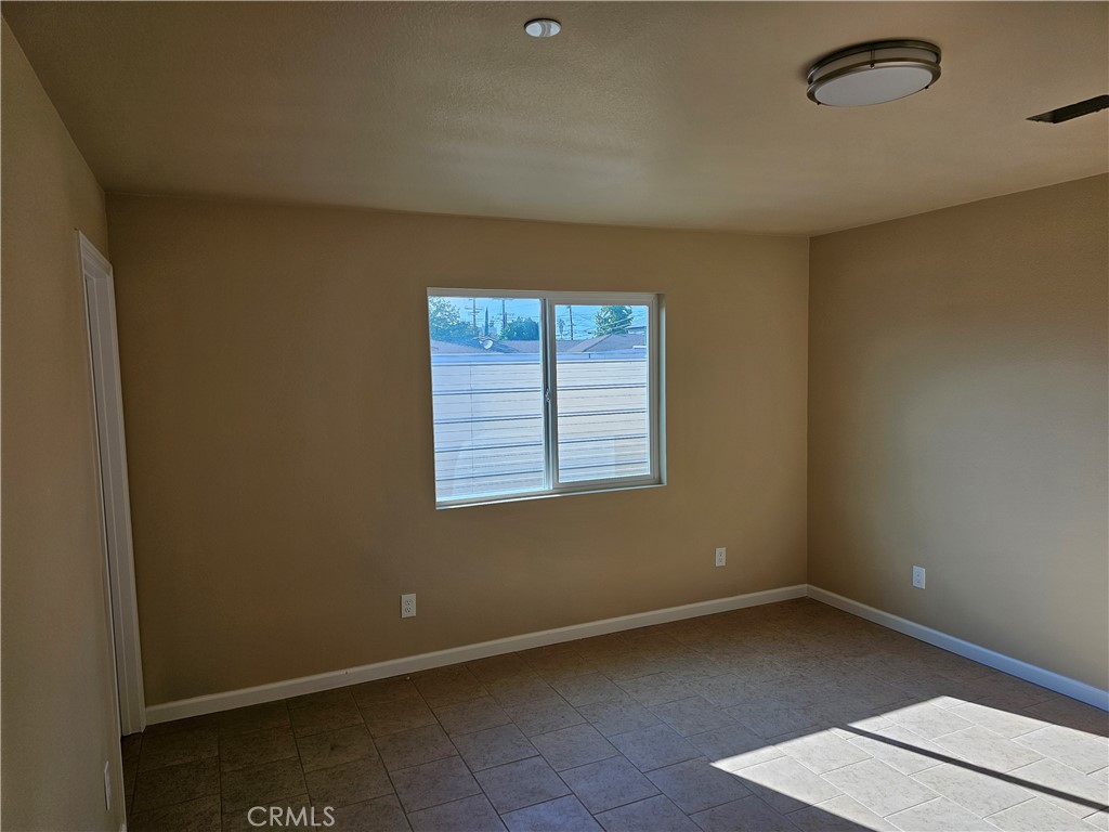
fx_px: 737
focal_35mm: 23
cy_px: 416
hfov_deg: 73.9
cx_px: 554
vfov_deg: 58.9
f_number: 1.7
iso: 16
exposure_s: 1/120
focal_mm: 6.3
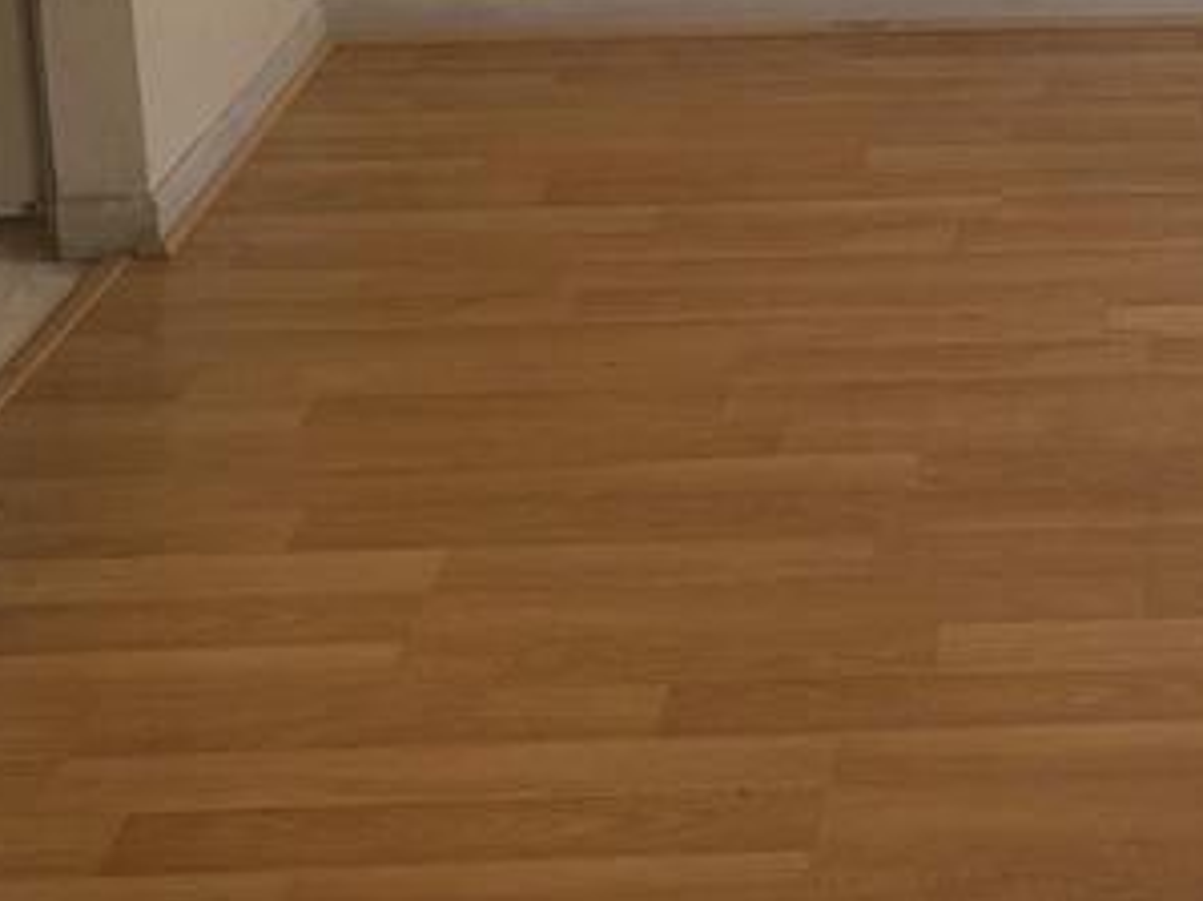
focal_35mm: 89
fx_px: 3092
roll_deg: -0.7
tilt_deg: -12.2
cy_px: -346
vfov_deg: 15.6
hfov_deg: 20.8
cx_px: 1388
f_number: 1.5
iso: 40
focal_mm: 5.7
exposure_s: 1/208
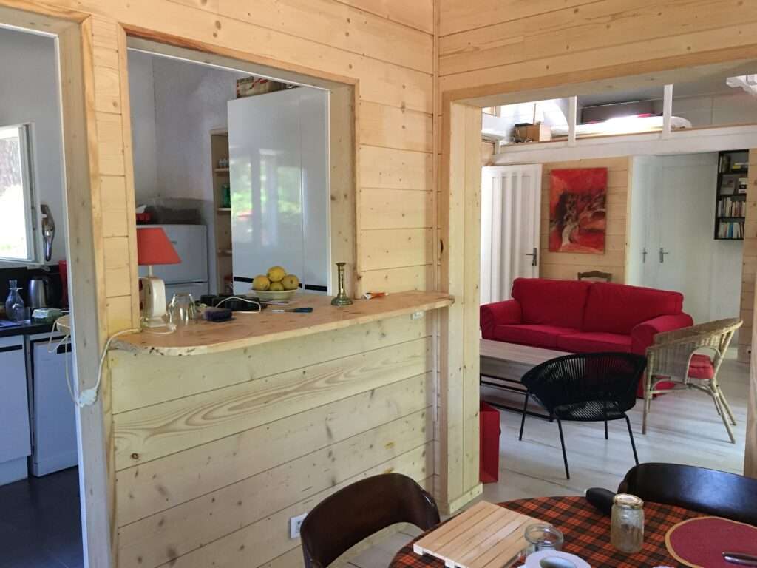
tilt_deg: -6.7
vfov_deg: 48.2
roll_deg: +0.0
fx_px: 634
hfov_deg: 61.7
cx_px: 378
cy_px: 284
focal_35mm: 29
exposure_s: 1/33
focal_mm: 4.15
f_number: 2.2
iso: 200
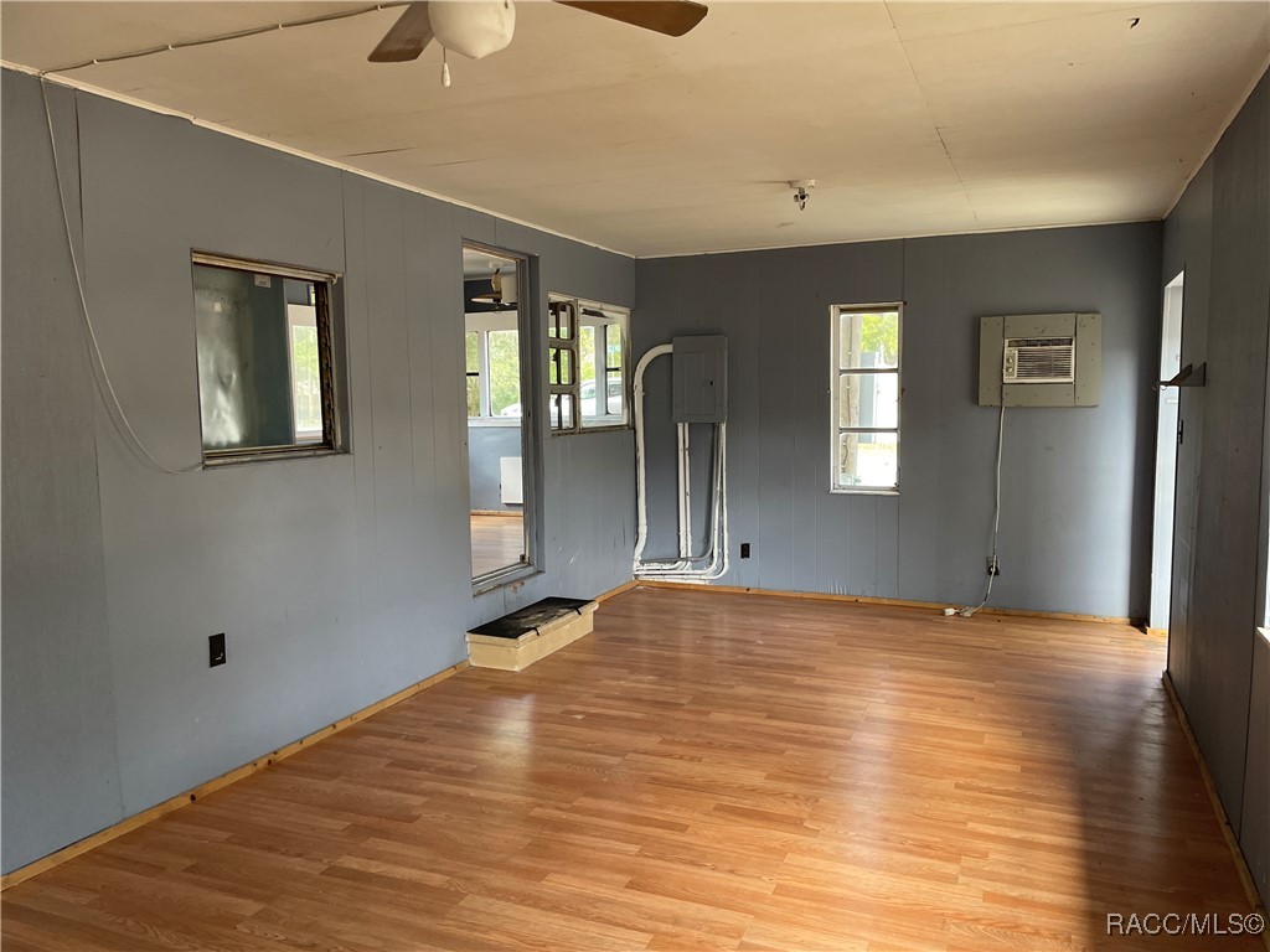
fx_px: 954
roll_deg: +0.9
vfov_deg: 53.1
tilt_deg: -4.8
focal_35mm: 26
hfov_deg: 67.3
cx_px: 635
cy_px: 476
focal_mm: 4.2
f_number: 1.6
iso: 125
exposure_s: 1/111
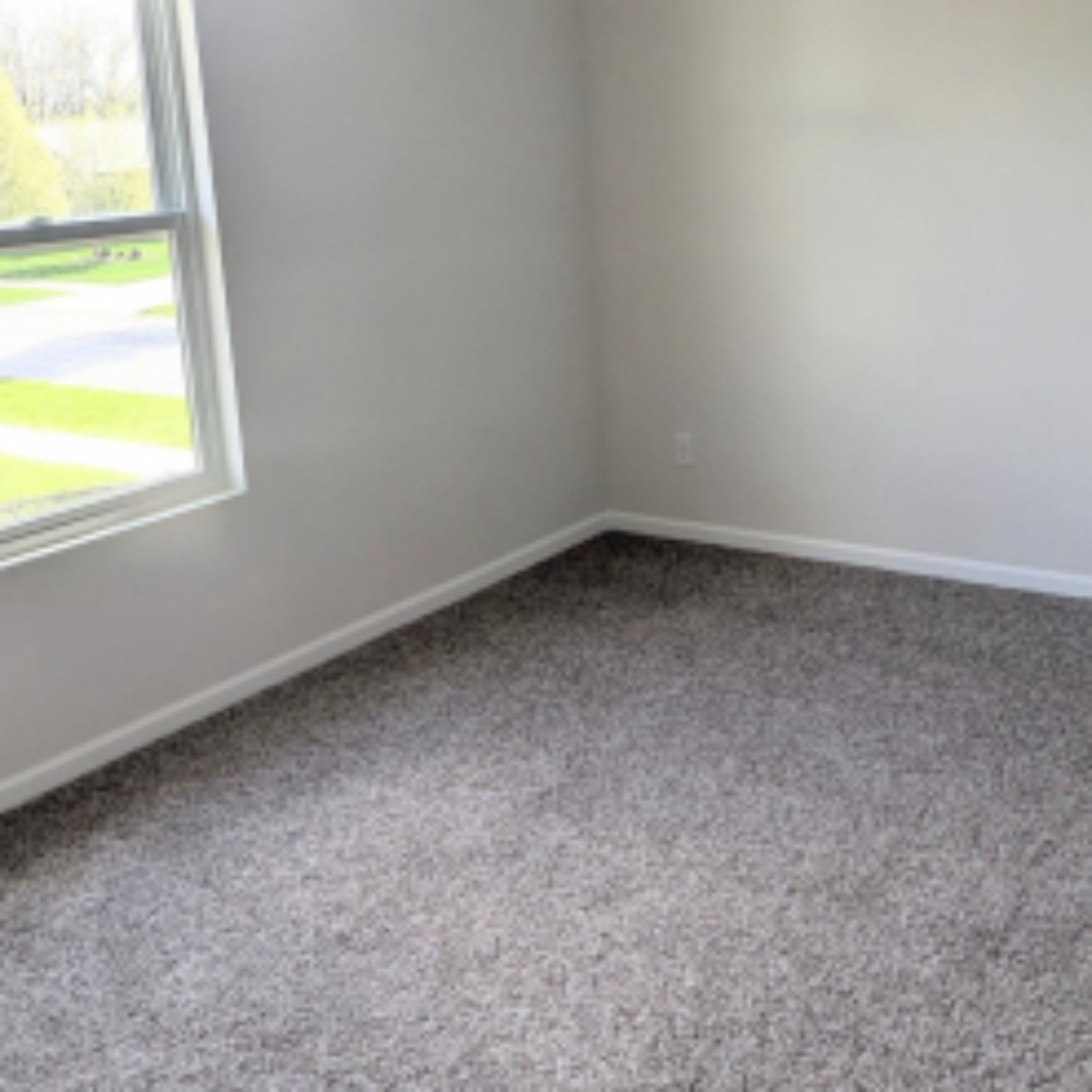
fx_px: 1356
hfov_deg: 43.5
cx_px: 676
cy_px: 402
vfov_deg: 43.5
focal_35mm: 38
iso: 60
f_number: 2.2
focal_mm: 2.35
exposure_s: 1/141
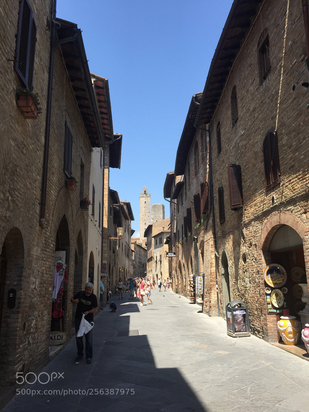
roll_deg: +2.1
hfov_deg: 48.2
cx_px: 154
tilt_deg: +11.5
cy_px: 206
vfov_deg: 61.7
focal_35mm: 29
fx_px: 345
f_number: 2.2
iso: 32
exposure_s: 1/1014
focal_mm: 4.15
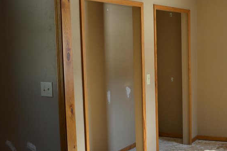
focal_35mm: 69
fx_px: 435
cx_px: 158
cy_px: 99
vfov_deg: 19.7
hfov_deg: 29.0
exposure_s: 1/80
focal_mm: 20
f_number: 4.5
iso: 400
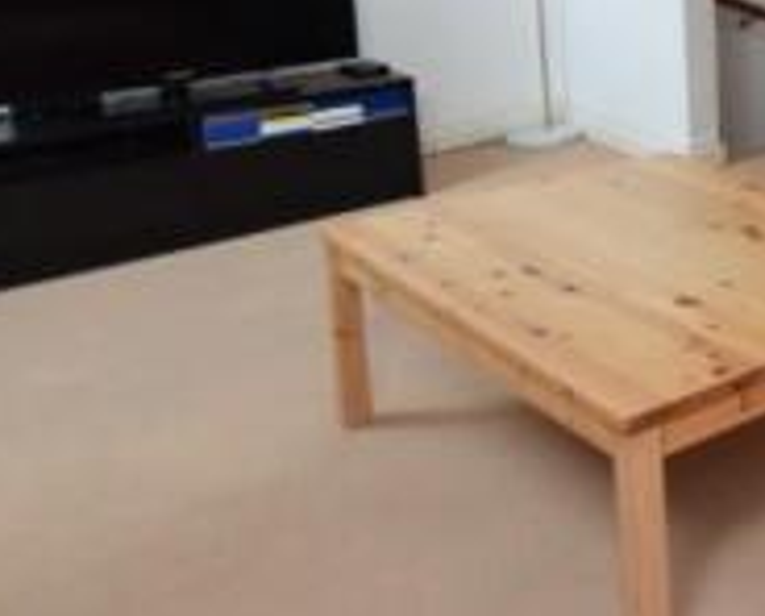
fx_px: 1134
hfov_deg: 24.2
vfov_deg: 28.1
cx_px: 1270
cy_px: -31
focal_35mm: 50
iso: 640
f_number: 4
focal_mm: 10
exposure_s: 1/60
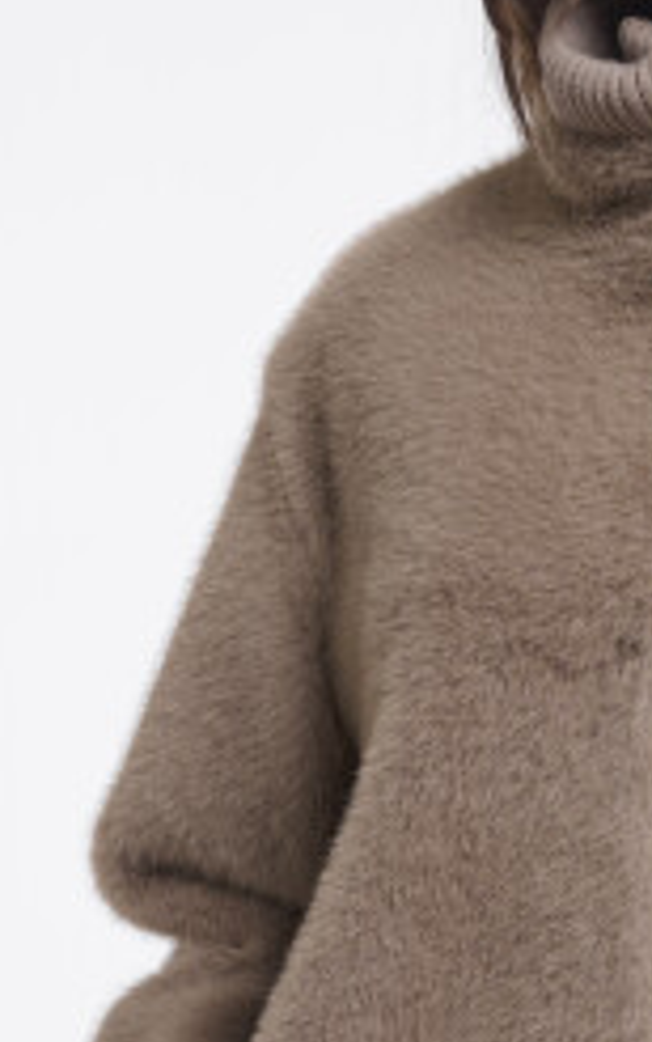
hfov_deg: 5.5
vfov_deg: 8.9
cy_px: 771
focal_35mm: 236
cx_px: 749
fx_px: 6702
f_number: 8
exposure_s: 1/160
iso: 125
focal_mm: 79
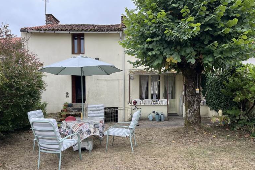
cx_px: 125
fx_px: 198
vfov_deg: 46.4
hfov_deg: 65.5
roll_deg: -0.4
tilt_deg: -1.1
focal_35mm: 28
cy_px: 90
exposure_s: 1/463
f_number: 1.6
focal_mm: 5.1
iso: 50
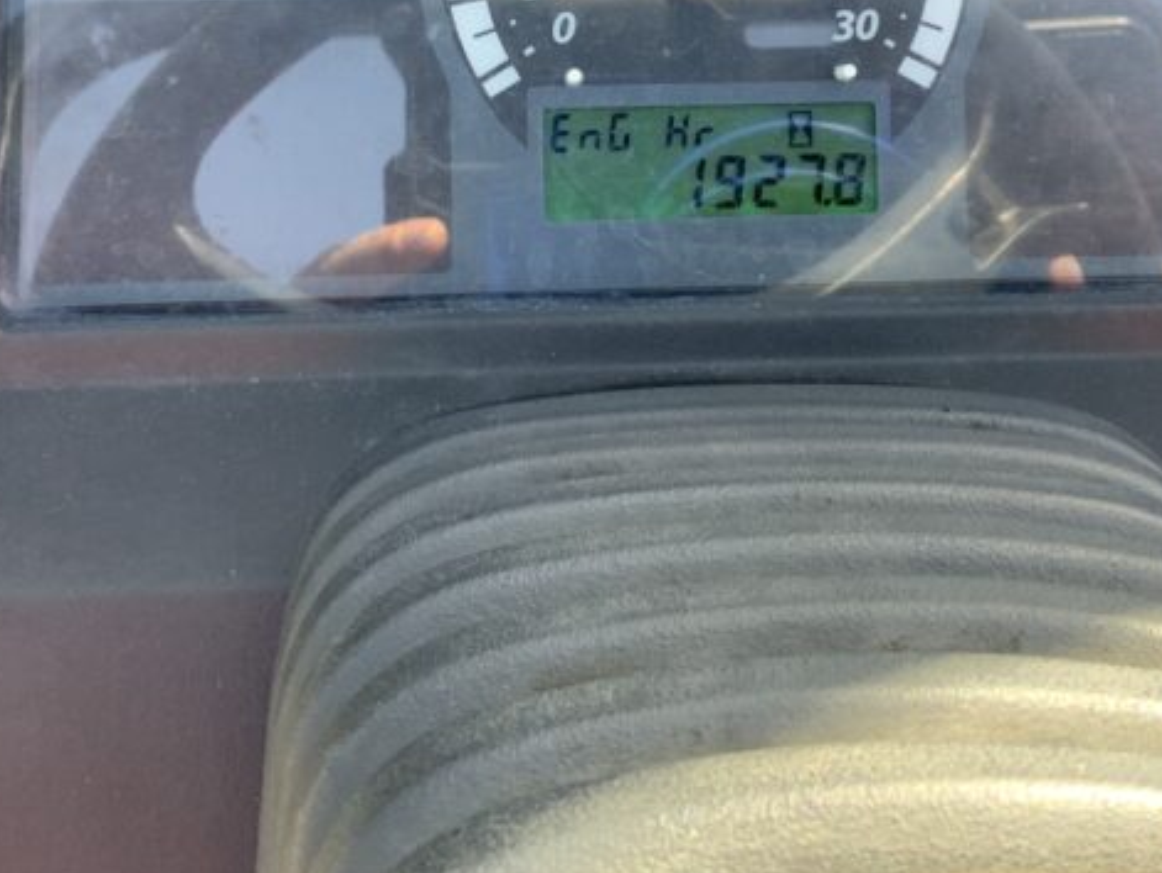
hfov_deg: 30.6
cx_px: 674
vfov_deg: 22.6
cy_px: 57
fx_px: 2116
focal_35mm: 63
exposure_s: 1/122
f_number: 1.8
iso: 25
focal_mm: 3
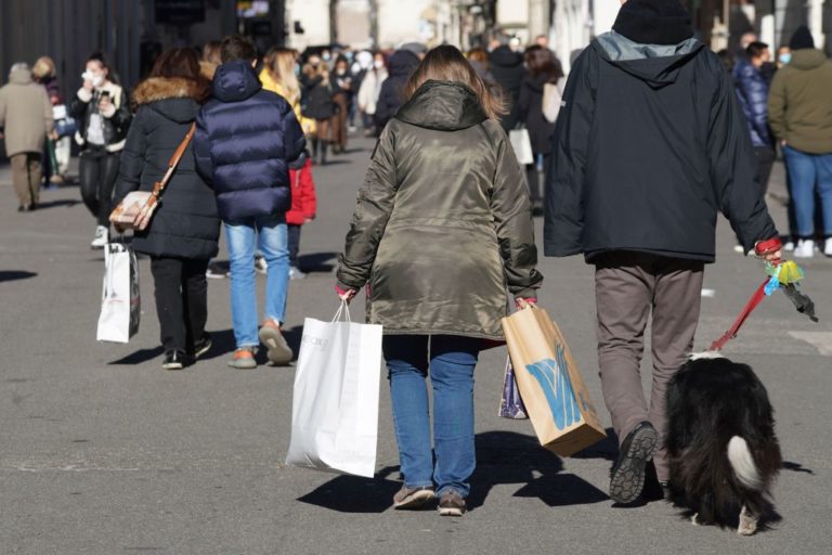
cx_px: 416
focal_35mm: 164
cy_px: 278
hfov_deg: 12.5
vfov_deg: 8.4
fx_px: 3790
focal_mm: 164
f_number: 8
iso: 100
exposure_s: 1/250
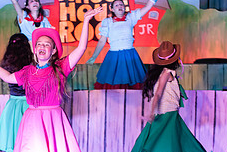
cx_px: 41
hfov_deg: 9.4
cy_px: 96
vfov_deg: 6.3
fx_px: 1370
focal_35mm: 217
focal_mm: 85
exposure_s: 1/100
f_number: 2.8
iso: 640
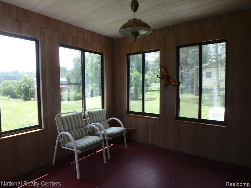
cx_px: 126
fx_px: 152
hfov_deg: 79.0
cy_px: 94
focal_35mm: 21
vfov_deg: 63.4
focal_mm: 3.7
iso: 125
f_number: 3.5
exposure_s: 1/200
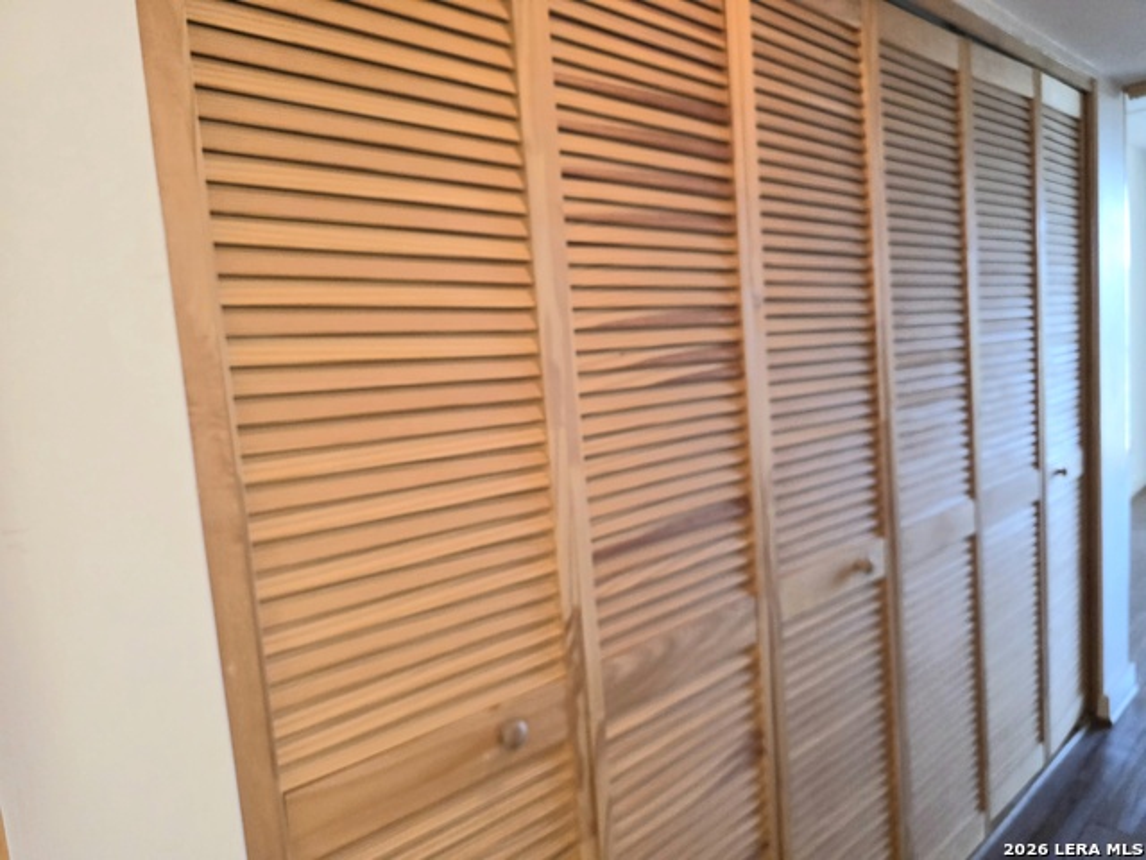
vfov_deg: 58.9
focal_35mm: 23
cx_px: 573
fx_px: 761
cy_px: 430
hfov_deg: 73.9
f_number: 1.7
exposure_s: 1/120
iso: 400
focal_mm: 6.3
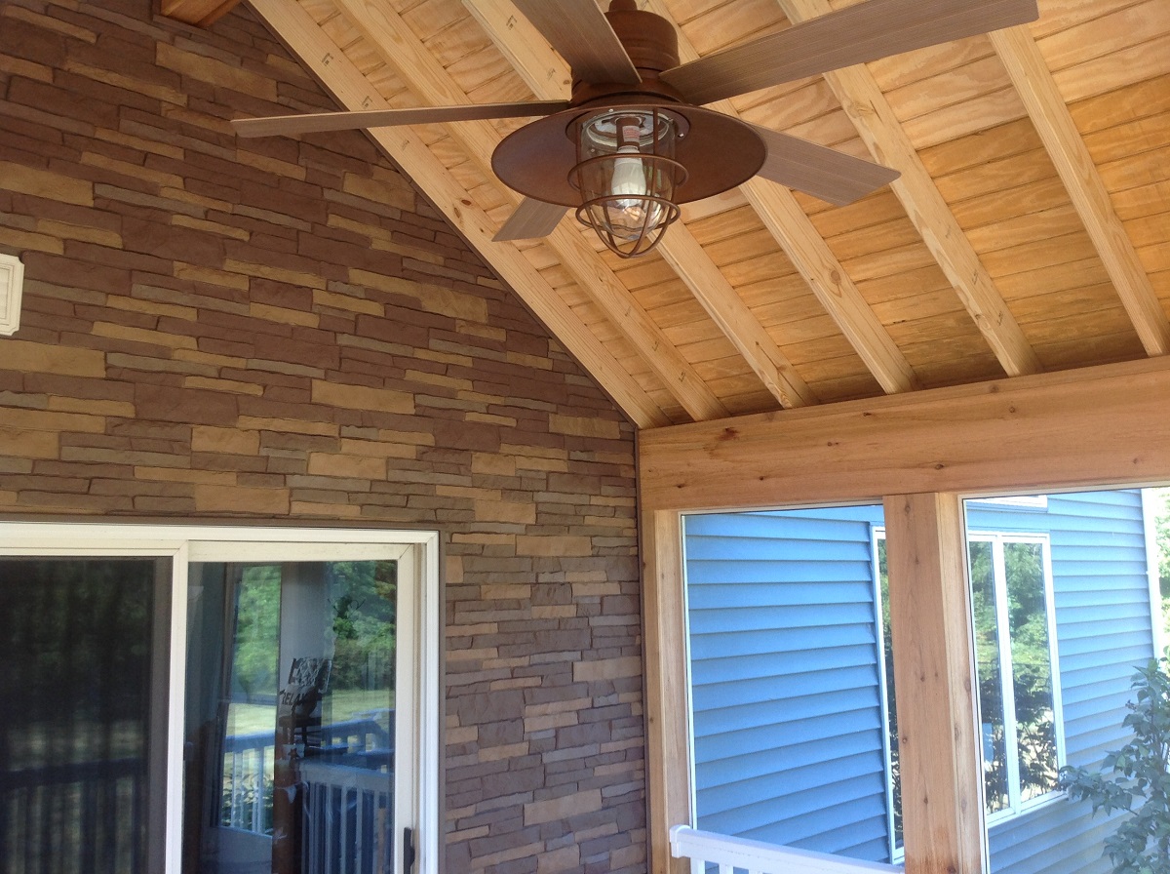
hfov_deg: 52.7
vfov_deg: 40.6
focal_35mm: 35
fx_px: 1181
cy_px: 437
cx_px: 585
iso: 64
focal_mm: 4.28
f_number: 2.4
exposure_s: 1/60
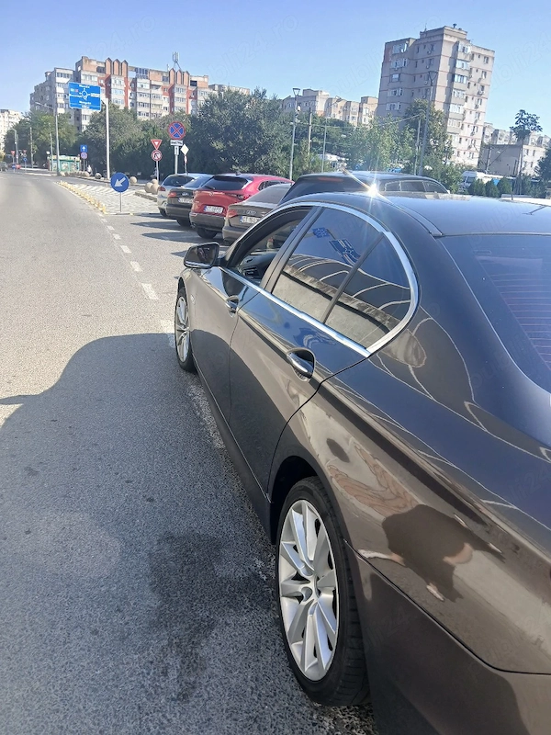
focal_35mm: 26
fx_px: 552
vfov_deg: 67.3
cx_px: 276
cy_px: 368
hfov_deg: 53.1
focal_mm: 3.98
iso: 20
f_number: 1.8
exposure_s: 1/250
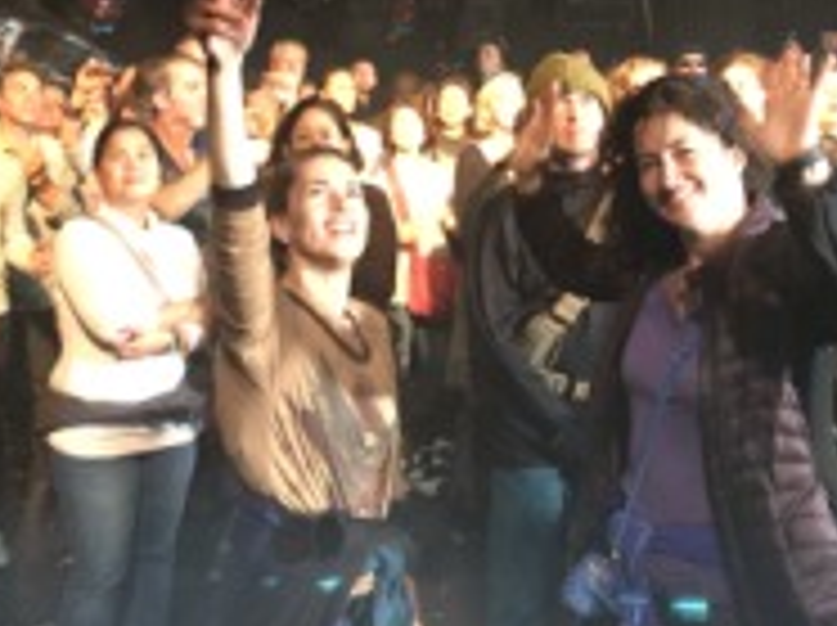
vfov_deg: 25.6
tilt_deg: -9.3
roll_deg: +0.7
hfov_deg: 33.8
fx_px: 1376
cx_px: 446
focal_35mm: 57
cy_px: 279
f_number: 2.2
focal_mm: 4.15
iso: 200
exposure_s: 1/17
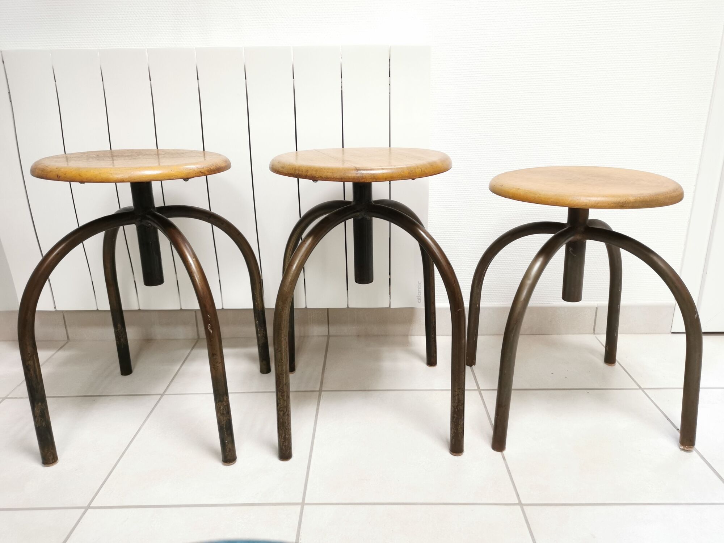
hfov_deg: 65.3
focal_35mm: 27
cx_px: 362
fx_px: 565
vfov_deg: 51.4
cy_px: 272
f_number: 1.8
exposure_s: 1/50
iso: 250
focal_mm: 5.58
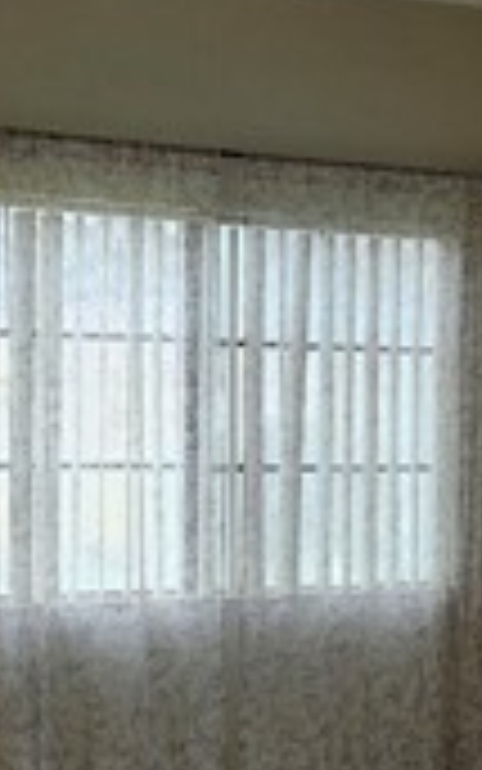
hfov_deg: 13.5
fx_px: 1995
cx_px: 509
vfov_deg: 21.8
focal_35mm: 95
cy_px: 446
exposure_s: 1/120
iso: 50
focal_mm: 5
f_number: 1.8
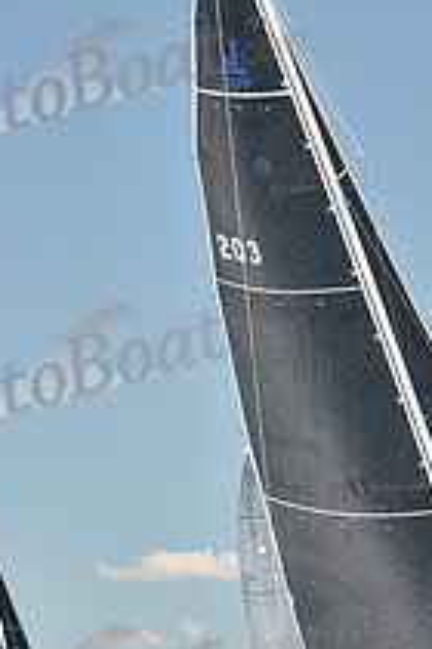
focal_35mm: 254
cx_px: 467
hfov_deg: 5.4
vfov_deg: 8.1
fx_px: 4572
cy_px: 488
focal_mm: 92
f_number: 3.5
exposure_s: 1/1250
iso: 320
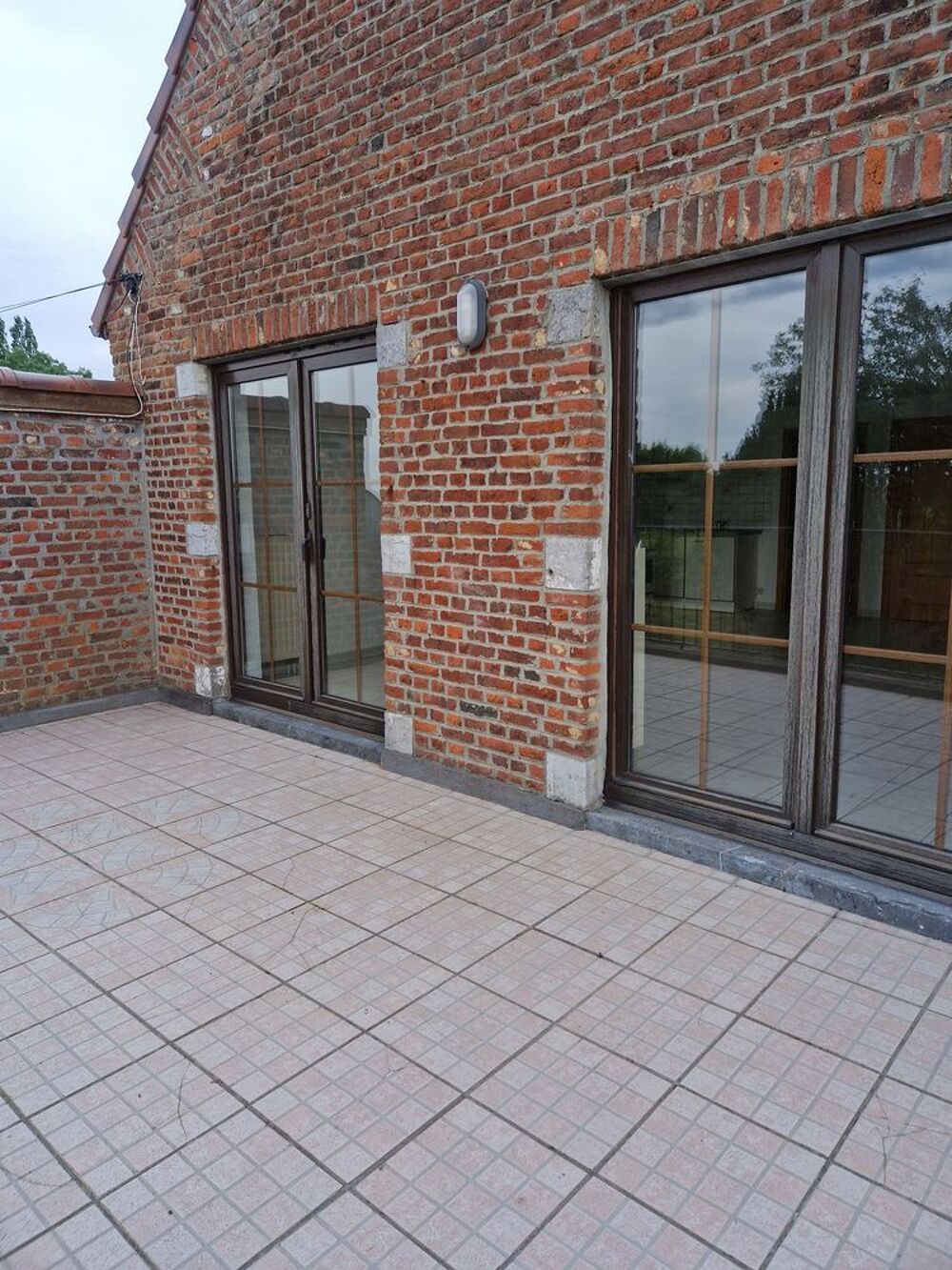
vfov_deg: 73.9
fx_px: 843
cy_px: 635
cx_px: 476
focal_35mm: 23
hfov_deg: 58.9
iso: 50
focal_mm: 5.4
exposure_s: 1/627
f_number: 1.8
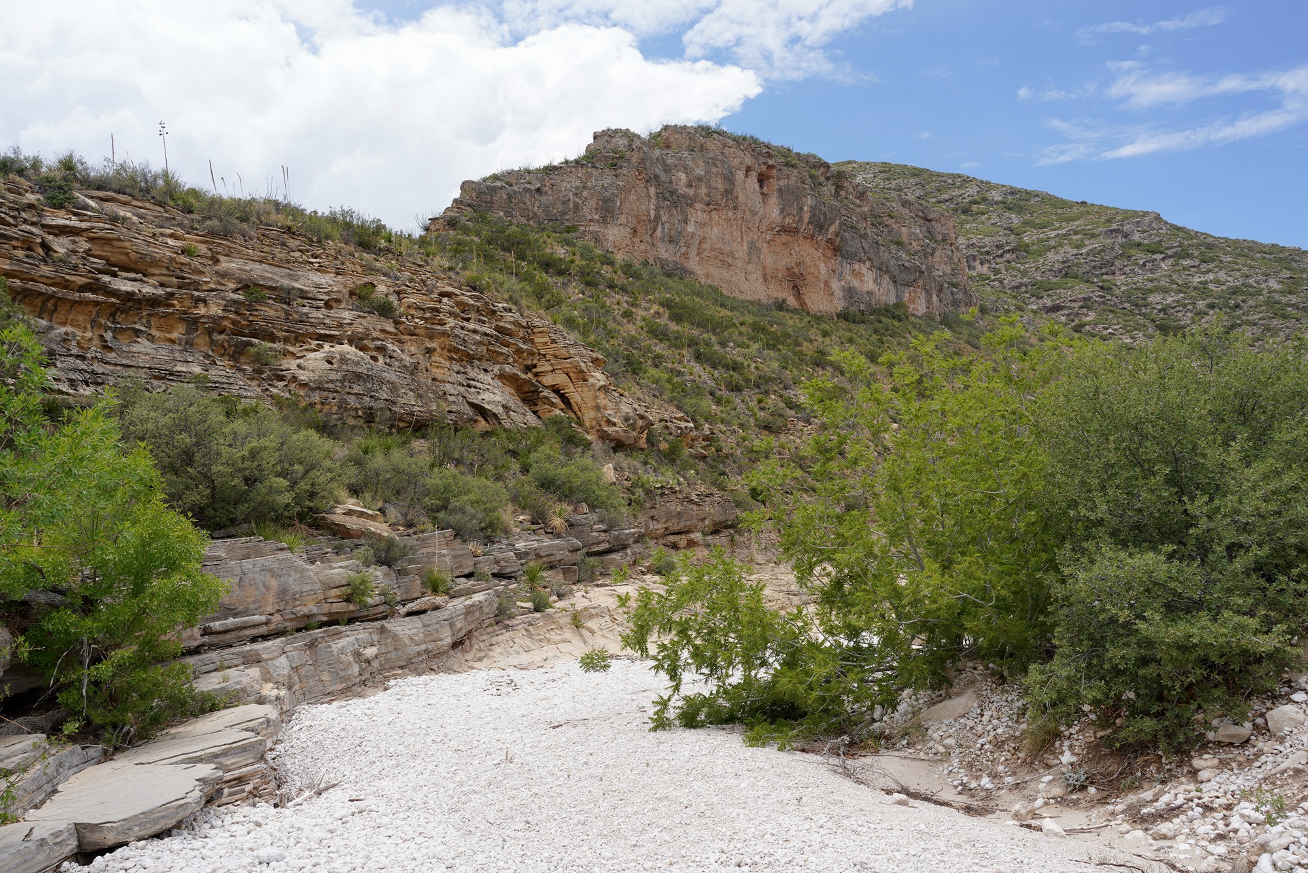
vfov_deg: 45.0
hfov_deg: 63.7
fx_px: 1054
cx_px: 654
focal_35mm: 29
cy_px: 436
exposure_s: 1/100
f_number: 13
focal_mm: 29
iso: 100
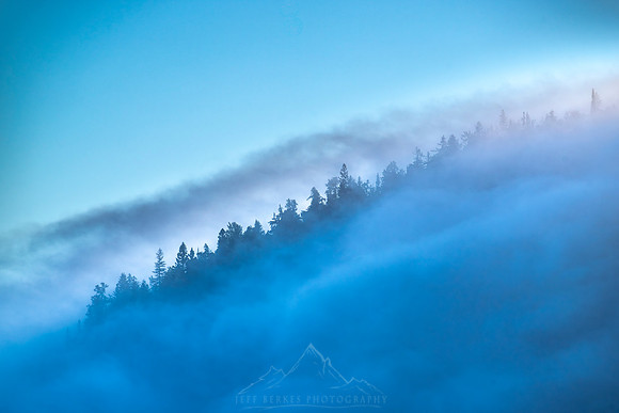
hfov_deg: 5.2
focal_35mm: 400
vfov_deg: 3.4
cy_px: 206
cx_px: 310
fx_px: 6879
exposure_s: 1/1000
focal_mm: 400
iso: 200
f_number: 7.1
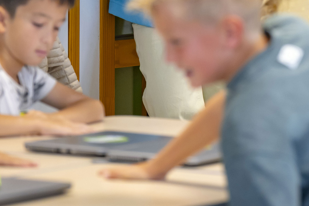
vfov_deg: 4.5
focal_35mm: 302
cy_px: -46
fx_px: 2592
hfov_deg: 6.8
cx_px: 222
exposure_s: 1/250
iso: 1000
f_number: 3.2
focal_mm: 111
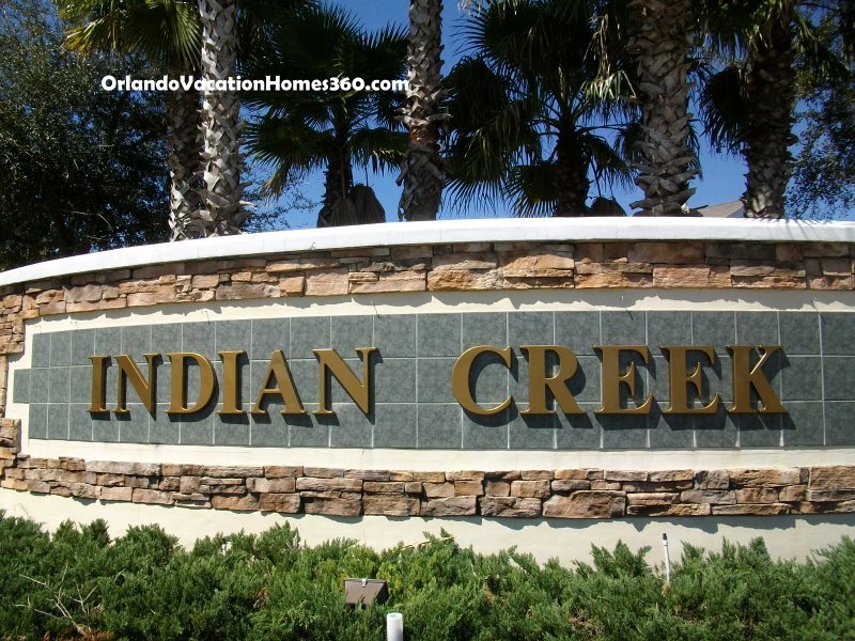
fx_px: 790
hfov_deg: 56.8
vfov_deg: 44.2
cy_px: 320
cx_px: 428
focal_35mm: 32
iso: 80
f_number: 5.5
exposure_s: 1/434
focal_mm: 5.7
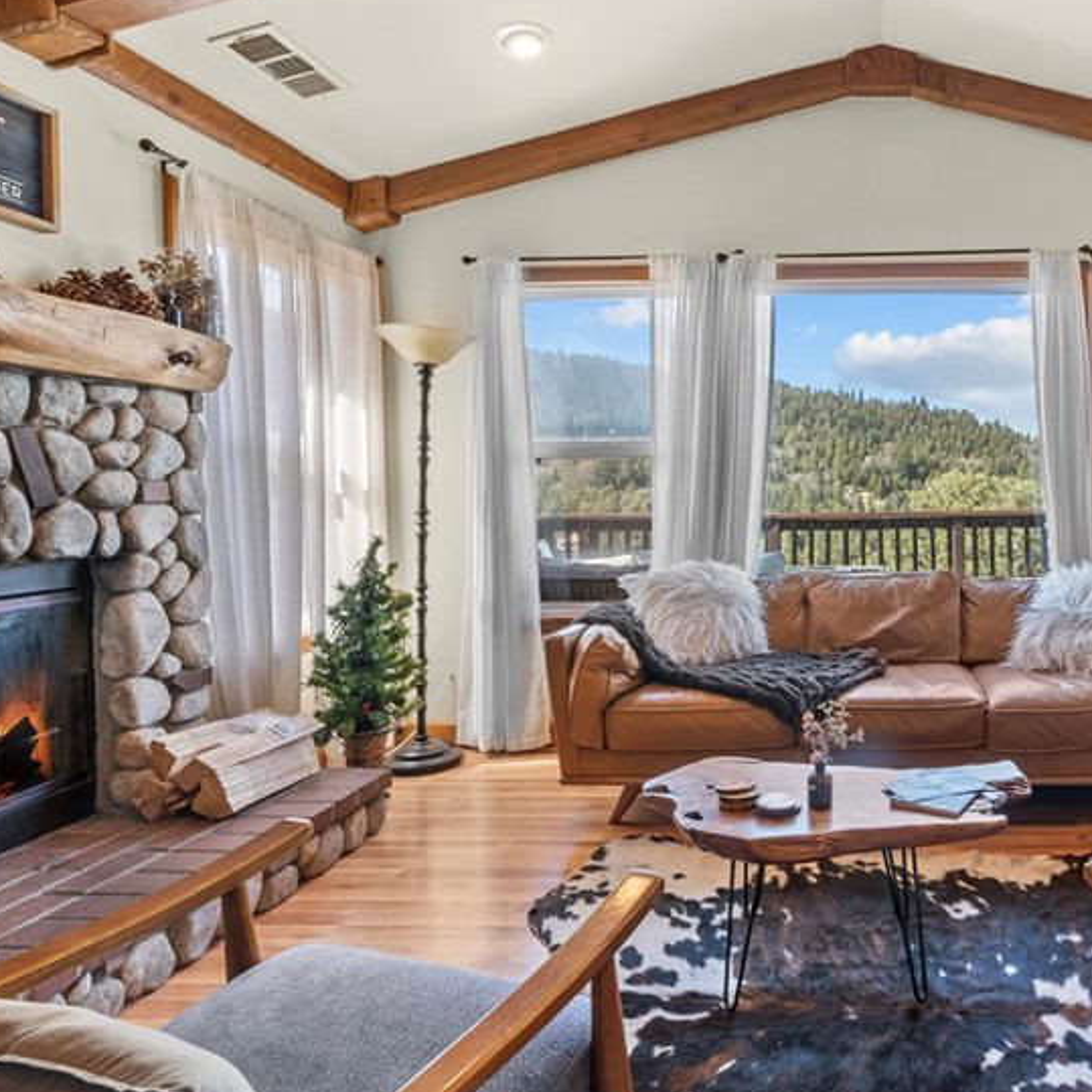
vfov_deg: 72.0
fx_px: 749
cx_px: 865
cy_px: 501
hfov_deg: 65.9
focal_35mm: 21
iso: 250
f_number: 9
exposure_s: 1/2.5
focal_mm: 13
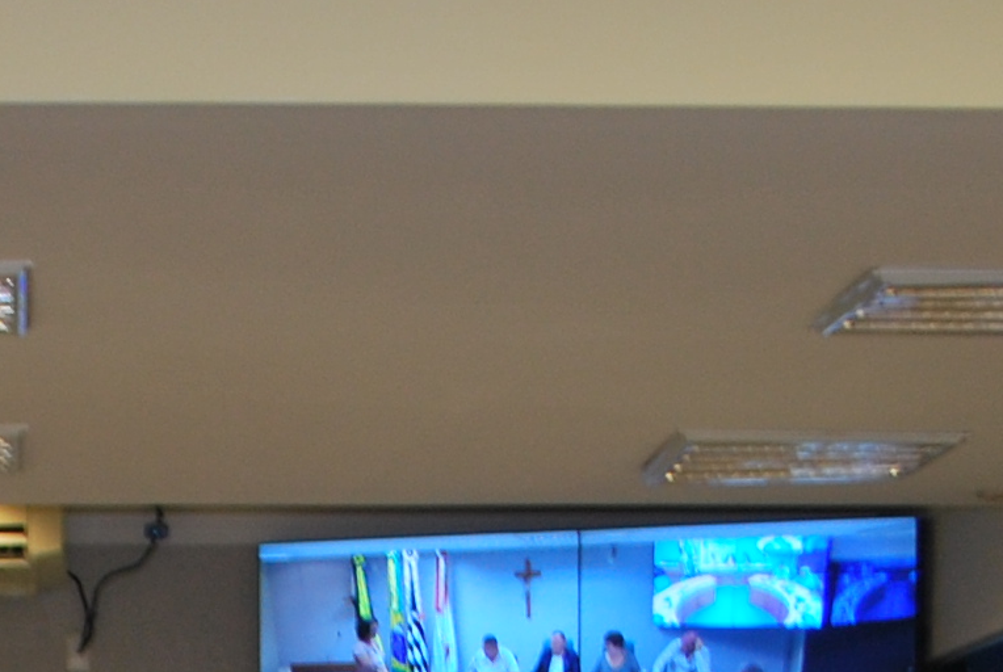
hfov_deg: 13.3
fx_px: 4241
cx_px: -37
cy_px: 1557
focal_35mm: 152
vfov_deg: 8.4
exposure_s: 1/60
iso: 200
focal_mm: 20
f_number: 3.8
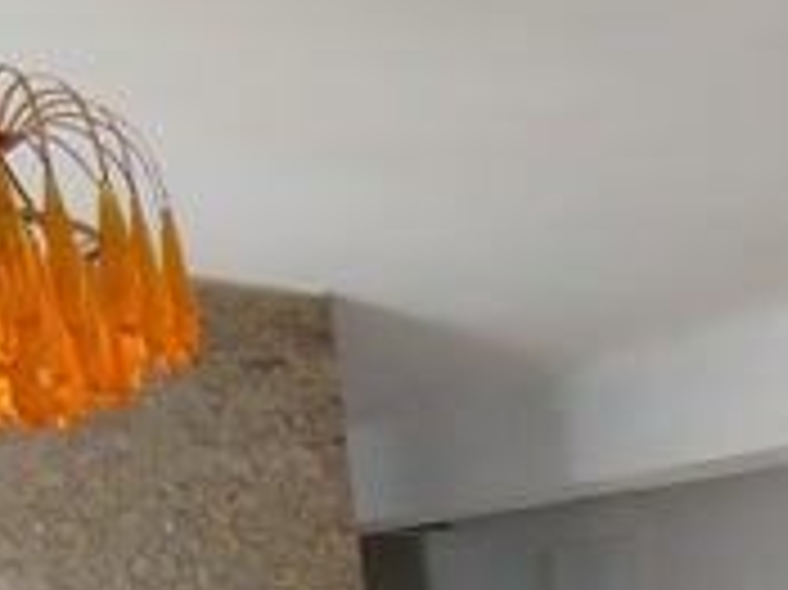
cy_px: 986
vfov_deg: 20.7
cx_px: 743
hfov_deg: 32.8
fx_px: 1251
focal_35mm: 55
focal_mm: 1.65
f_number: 2.2
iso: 80
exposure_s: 1/33
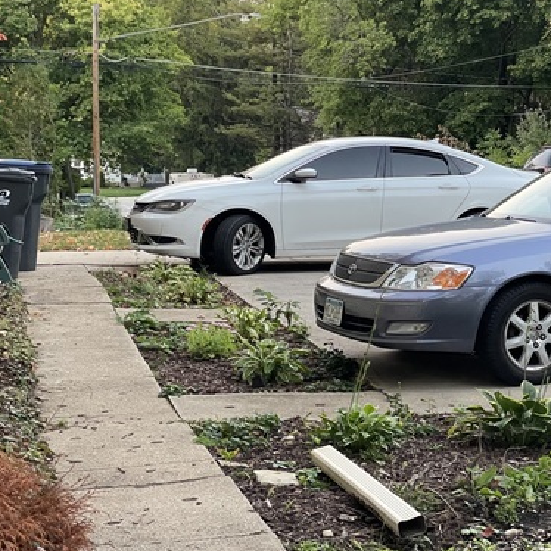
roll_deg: +0.8
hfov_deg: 20.8
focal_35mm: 82
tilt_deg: -5.1
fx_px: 1477
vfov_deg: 21.1
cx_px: 460
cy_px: 281
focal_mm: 6
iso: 250
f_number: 2
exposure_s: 1/60
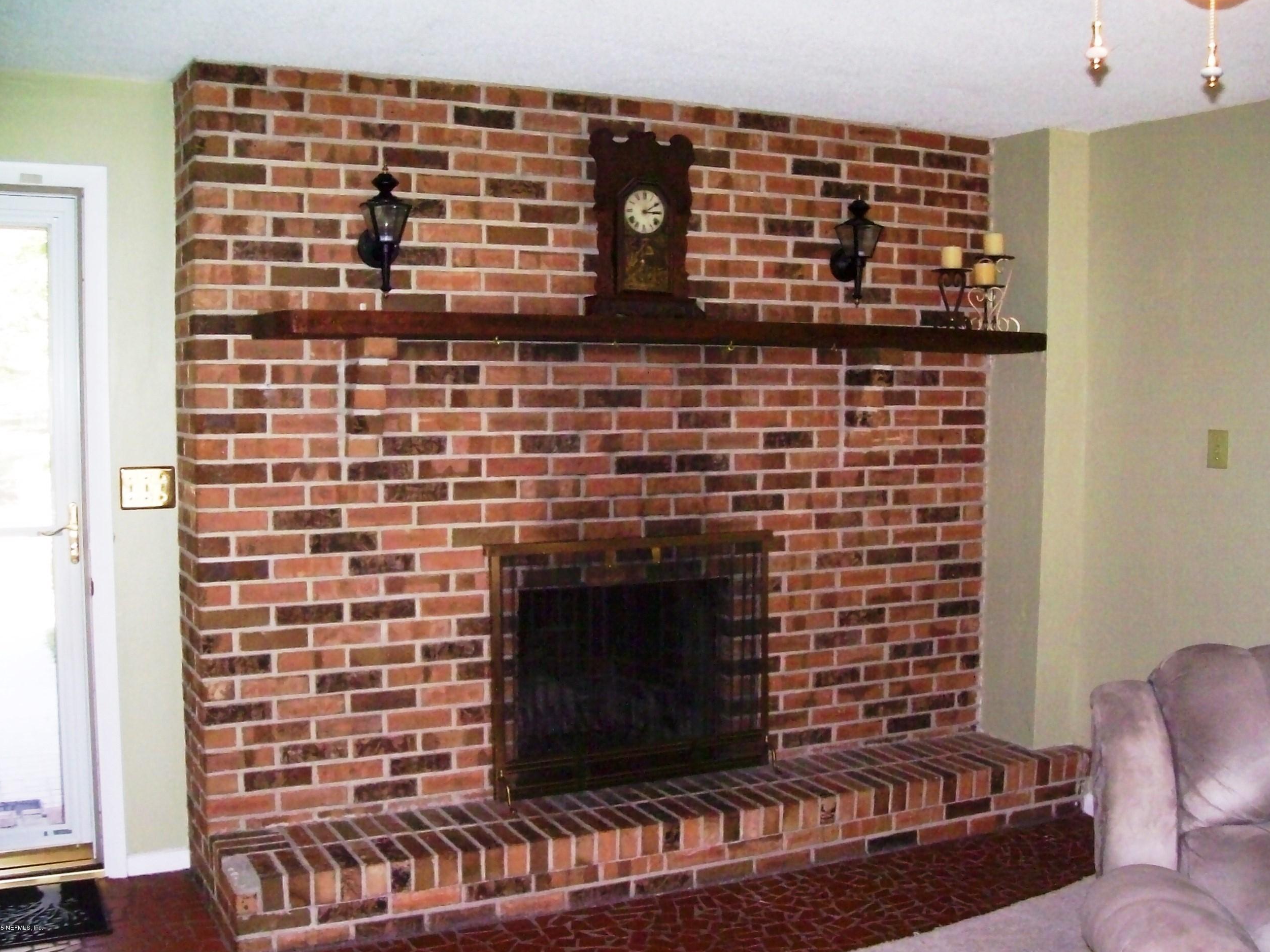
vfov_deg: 38.7
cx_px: 635
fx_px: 1358
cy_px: 469
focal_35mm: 37
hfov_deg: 50.1
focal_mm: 6
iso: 160
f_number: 2.7
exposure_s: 1/64
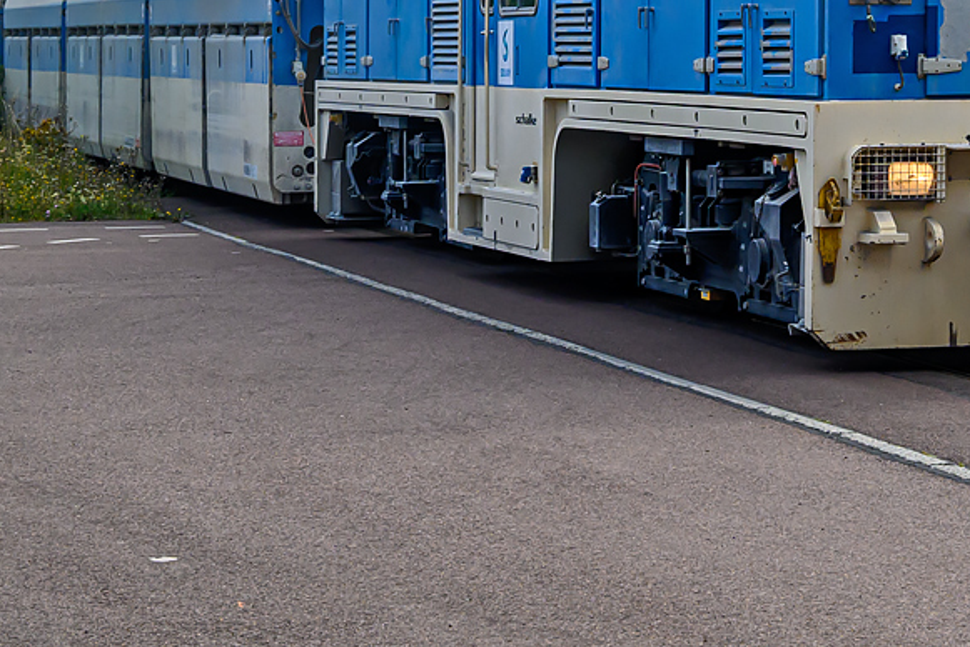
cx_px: 673
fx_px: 2629
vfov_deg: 14.0
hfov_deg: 20.8
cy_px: 157
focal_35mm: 98
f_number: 9.5
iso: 200
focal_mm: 31.5
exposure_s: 1/350
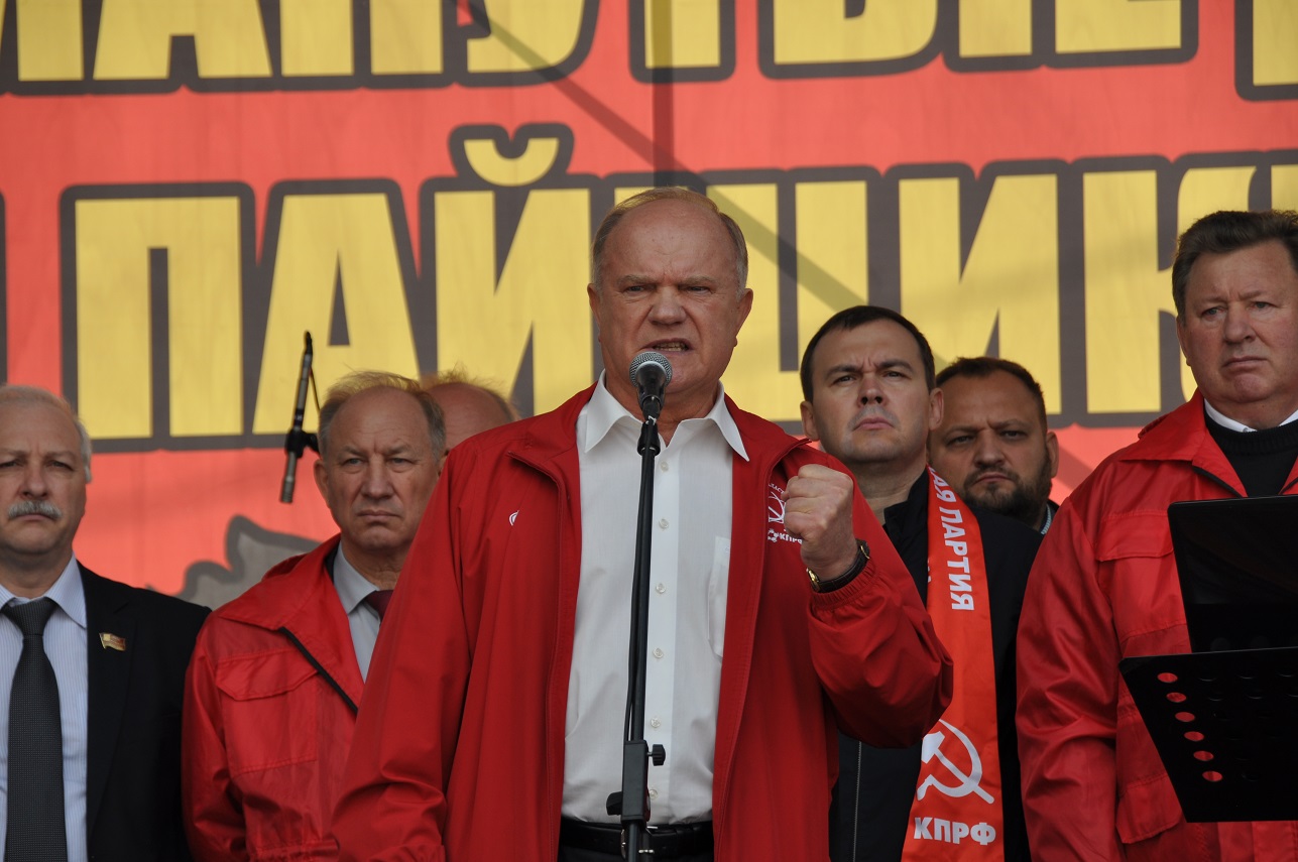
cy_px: 431
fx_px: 7023
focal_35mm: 195
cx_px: 649
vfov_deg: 7.0
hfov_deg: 10.6
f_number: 8
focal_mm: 130
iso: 200
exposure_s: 1/250
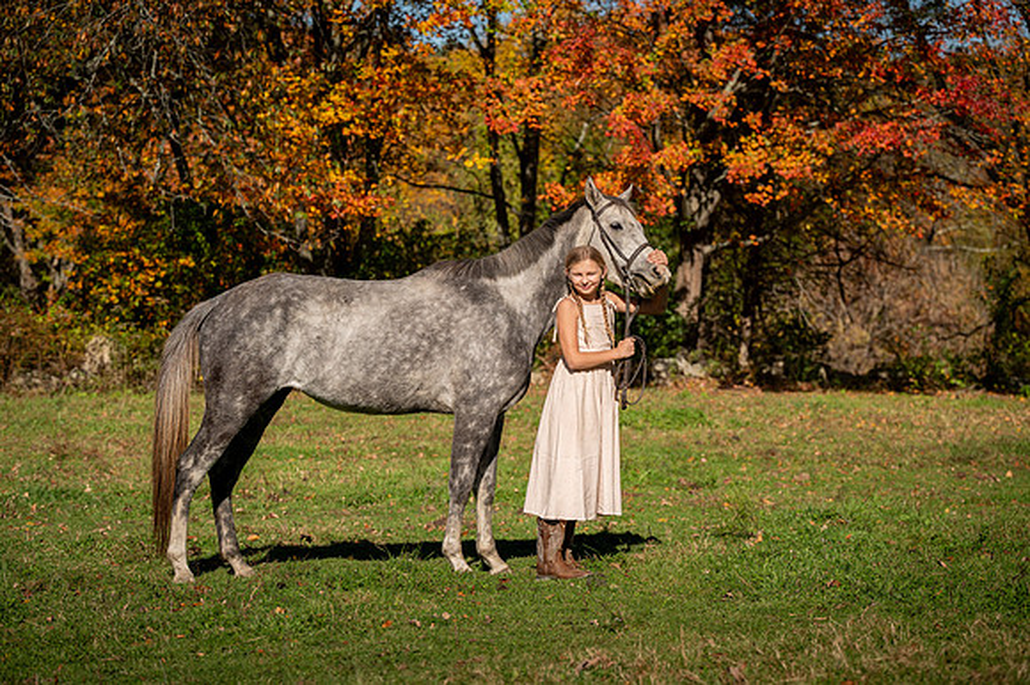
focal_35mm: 77
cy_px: 342
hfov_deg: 26.3
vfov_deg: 17.7
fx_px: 2202
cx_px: 515
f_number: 4
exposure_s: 1/3200
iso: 100
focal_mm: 77
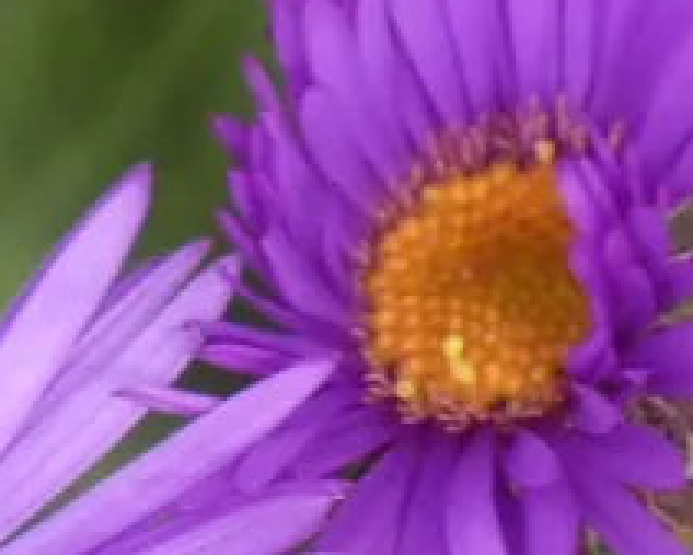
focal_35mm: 1038
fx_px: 21299
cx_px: -273
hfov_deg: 1.9
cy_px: 742
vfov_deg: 1.5
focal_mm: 62.7
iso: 320
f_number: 5.6
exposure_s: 1/80
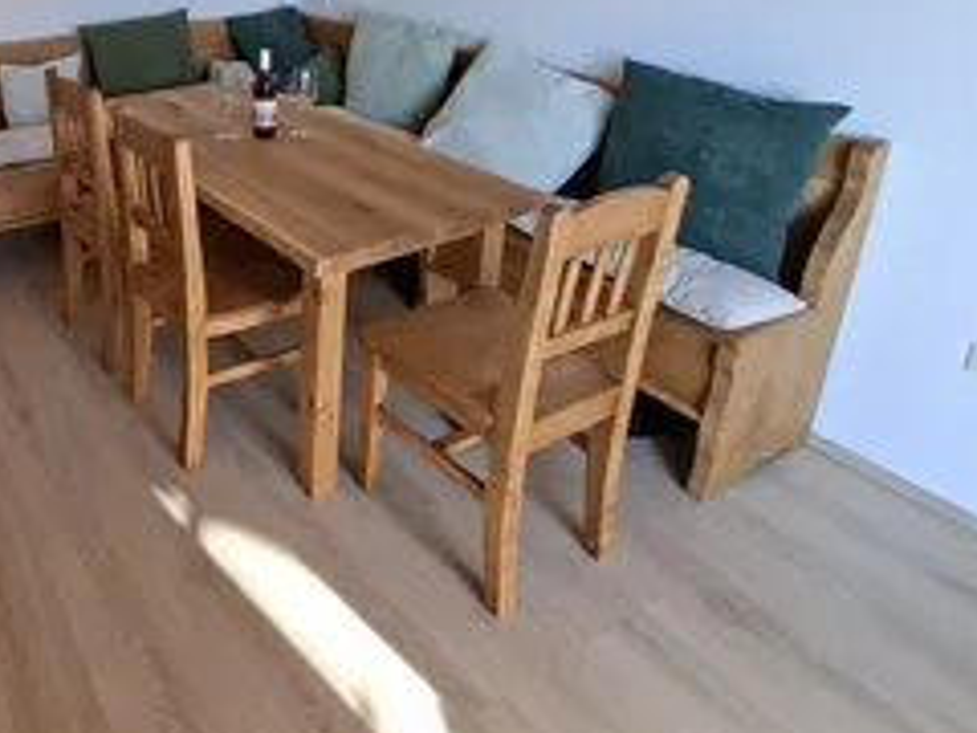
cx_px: 142
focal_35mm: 26
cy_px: 126
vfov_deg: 49.3
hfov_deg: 59.7
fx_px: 734
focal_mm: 1.74
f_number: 2.2
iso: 40
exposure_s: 1/60
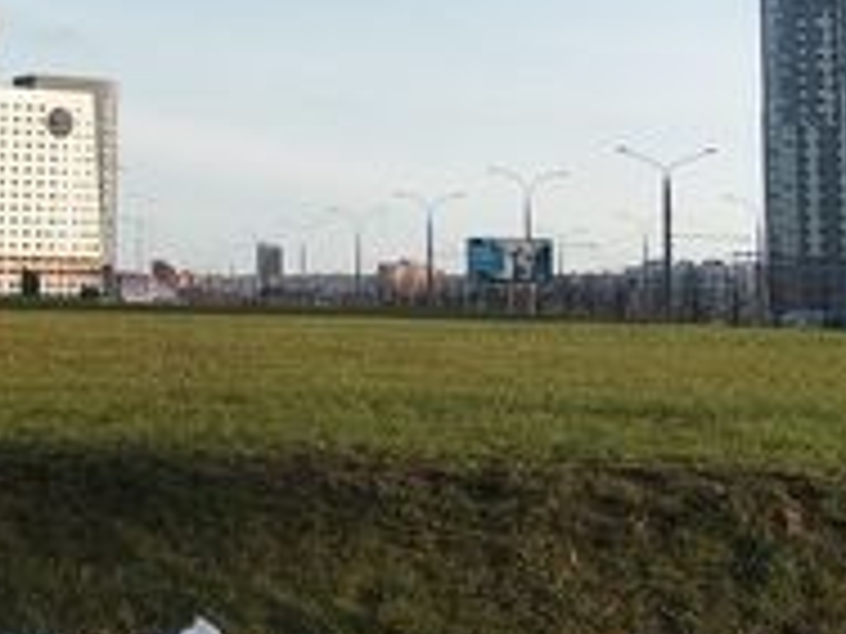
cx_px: 248
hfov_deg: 23.4
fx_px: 2028
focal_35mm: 83
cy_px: -13
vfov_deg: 17.3
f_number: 2.2
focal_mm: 3.81
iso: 100
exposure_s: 1/566
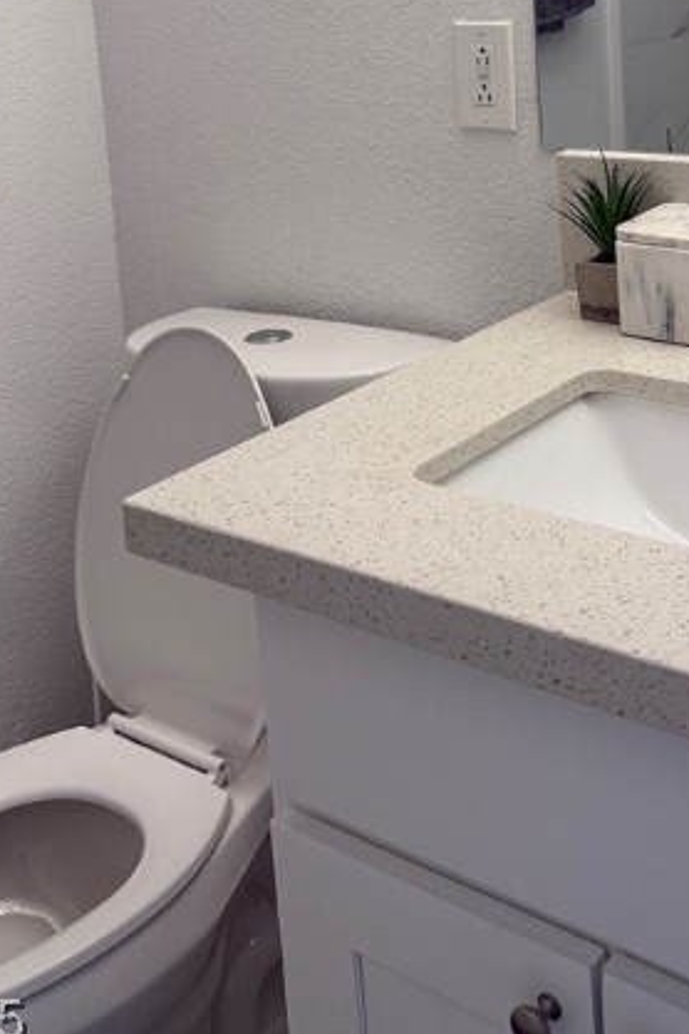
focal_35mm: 46
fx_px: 1320
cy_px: 124
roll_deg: +3.7
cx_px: 488
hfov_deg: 28.9
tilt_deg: -8.1
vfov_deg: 39.9
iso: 200
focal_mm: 6.76
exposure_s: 1/120
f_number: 1.78
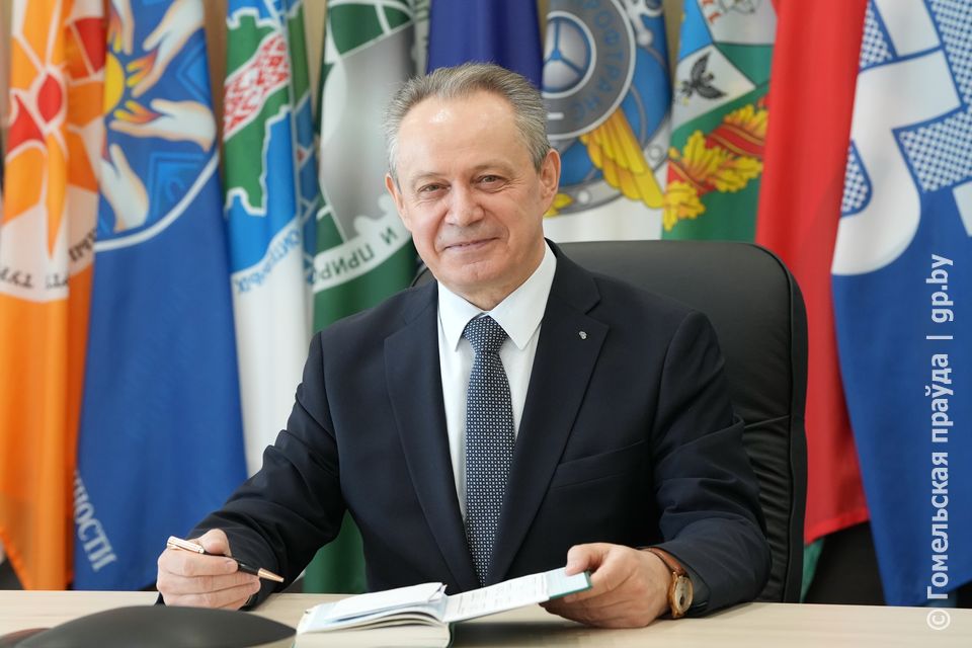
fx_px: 2835
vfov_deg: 13.0
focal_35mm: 105
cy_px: 324
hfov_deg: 19.5
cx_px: 486
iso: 4000
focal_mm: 105
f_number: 5.6
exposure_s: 1/100
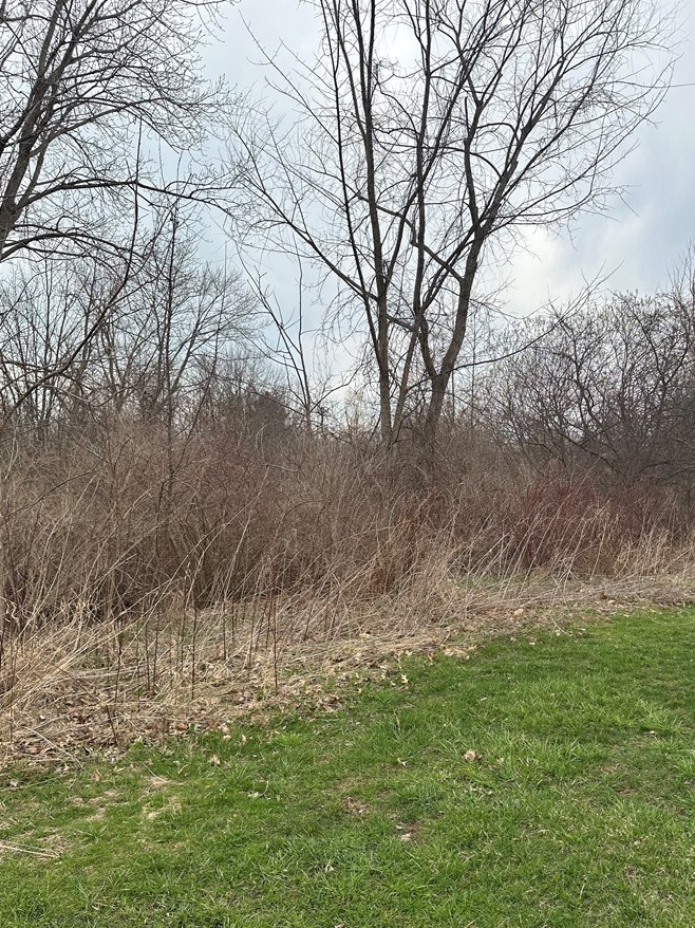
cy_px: 530
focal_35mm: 28
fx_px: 750
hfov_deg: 49.7
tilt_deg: -0.5
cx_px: 381
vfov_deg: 63.2
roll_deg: +0.6
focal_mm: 6.86
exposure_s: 1/1812
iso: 80
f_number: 1.78
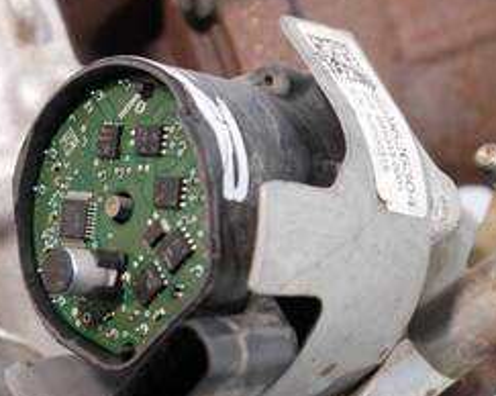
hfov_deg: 22.4
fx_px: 1247
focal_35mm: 85
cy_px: 190
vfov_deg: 18.0
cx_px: 149
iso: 1600
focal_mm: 22
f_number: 4.4
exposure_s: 1/60
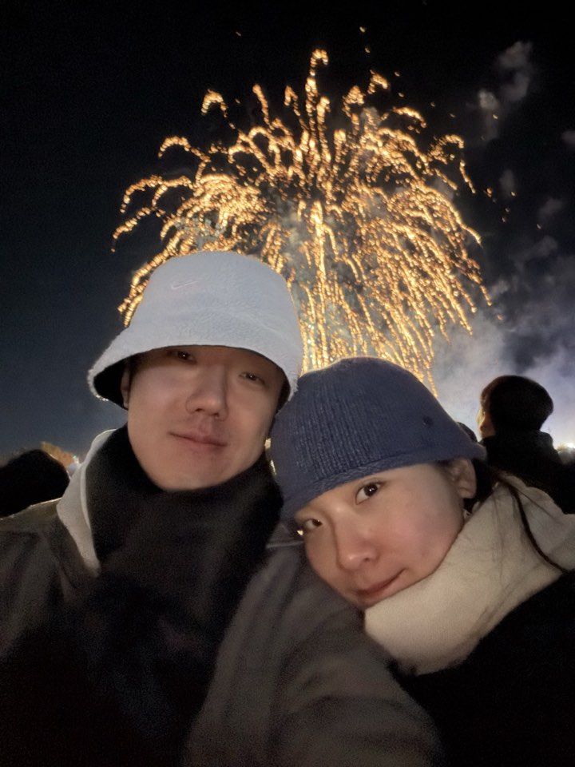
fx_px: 443
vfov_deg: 81.7
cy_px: 384
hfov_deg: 66.0
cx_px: 288
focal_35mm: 20
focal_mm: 2.71
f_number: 1.9
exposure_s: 1/7
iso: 8000
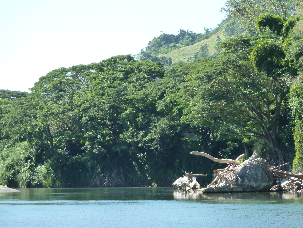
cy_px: 114
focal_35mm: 182
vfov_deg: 8.2
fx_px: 1593
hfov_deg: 10.9
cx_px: 152
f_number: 4.5
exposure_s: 1/160
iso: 125
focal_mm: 29.9
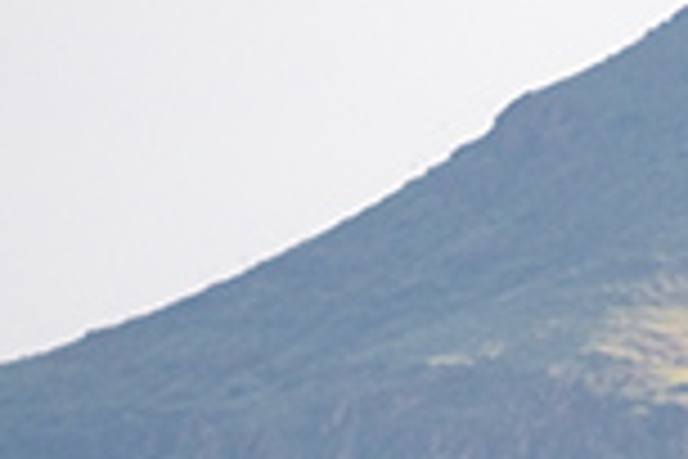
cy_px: 729
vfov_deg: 0.8
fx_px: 33671
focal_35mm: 1762
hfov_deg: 1.2
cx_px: 1057
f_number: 4
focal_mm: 300
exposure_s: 1/2000
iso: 800
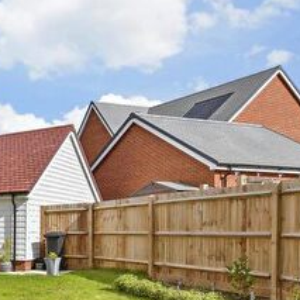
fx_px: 412
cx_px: -92
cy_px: 236
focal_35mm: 42
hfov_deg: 31.0
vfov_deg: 38.7
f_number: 8
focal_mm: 10
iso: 160
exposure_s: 1/320
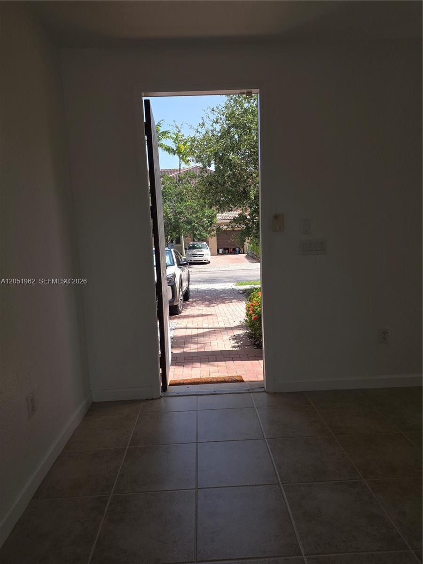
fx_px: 375
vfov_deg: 73.9
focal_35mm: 23
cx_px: 212
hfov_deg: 58.9
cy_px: 282
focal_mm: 6.25
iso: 12
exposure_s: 1/365
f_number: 1.7
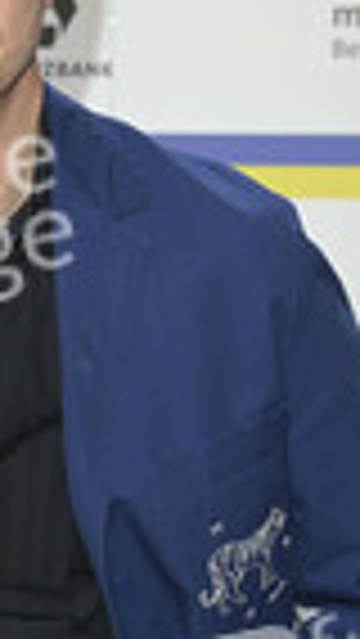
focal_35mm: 183
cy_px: 468
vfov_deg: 11.7
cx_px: -27
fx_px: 3102
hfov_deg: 6.6
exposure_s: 1/250
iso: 640
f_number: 6.3
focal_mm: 62
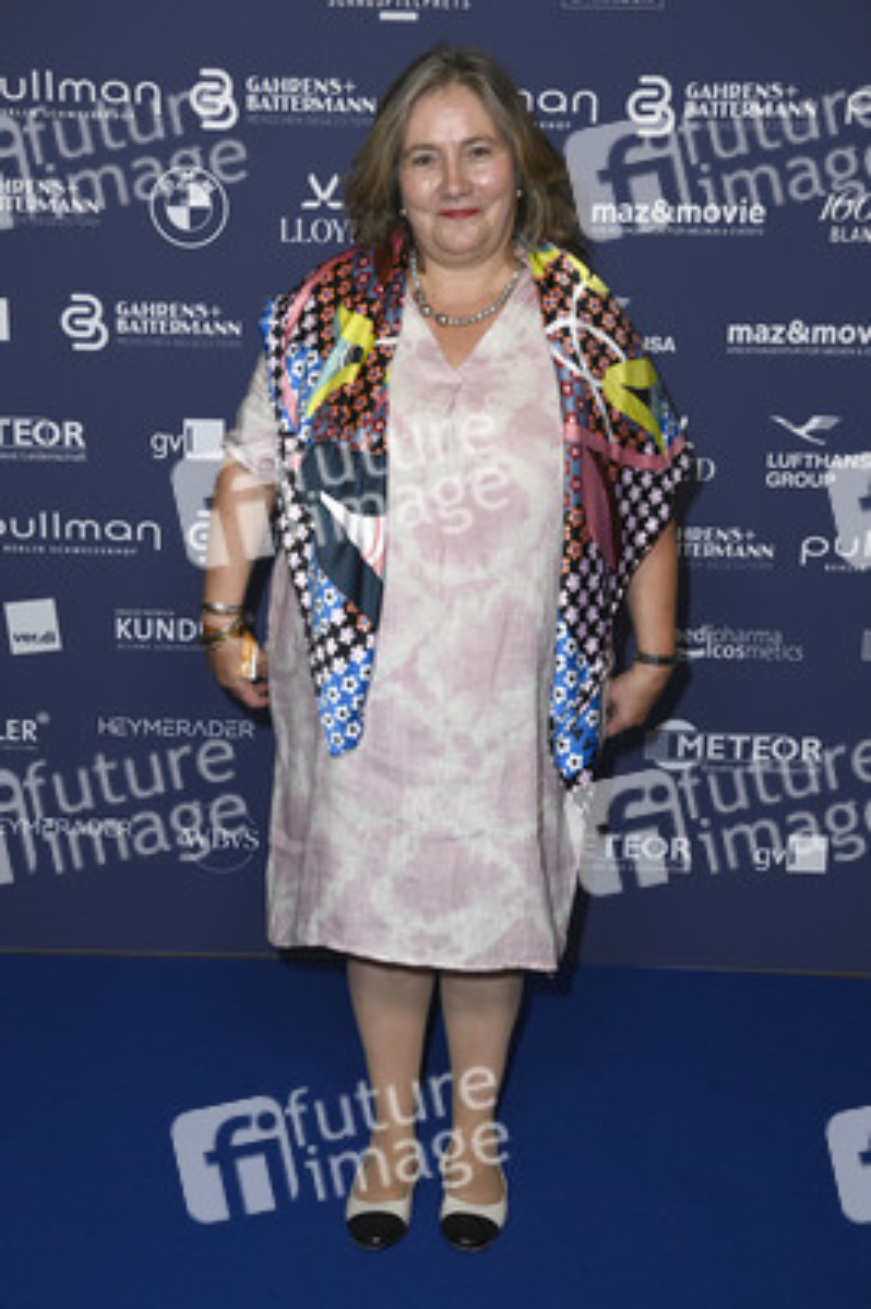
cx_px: 436
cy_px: 654
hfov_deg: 28.0
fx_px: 1745
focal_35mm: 48
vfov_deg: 41.1
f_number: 5.6
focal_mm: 48
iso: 400
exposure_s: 1/250
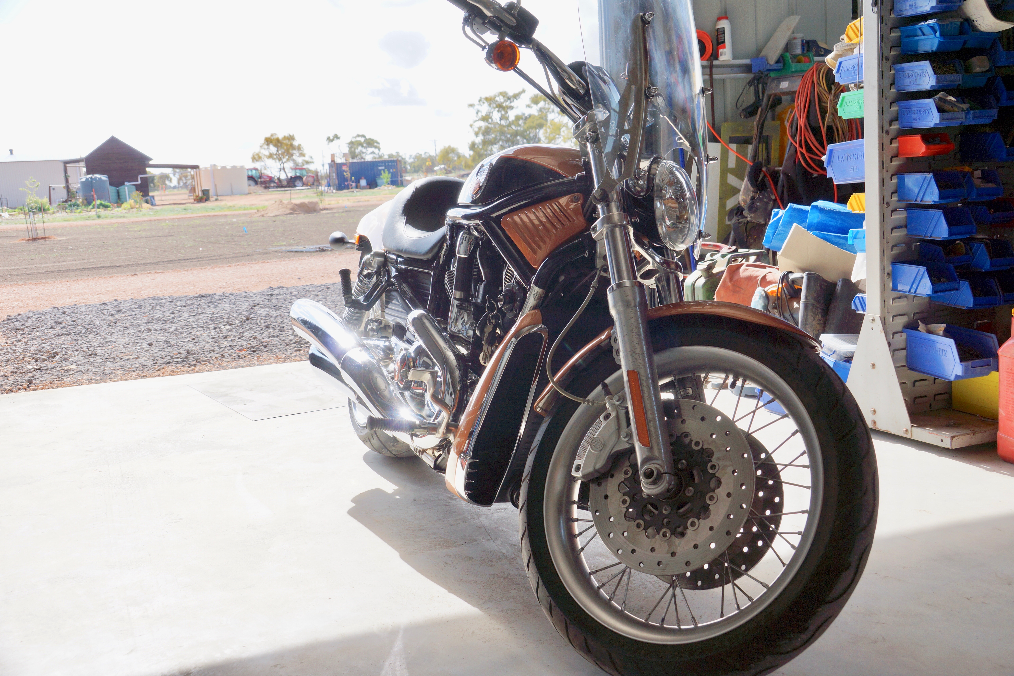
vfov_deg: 34.2
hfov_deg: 49.6
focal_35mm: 39
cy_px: 338
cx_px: 507
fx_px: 1098
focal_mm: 26
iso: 100
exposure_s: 1/200
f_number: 7.1
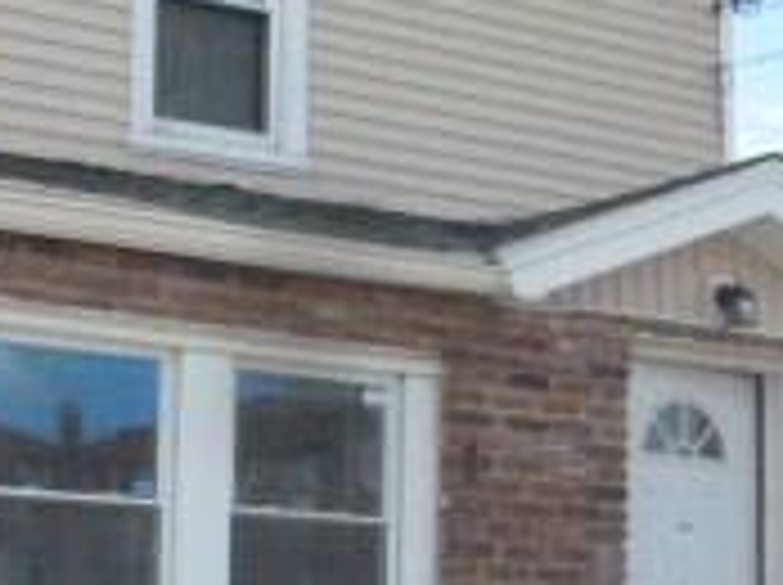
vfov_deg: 15.9
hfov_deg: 21.3
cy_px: 482
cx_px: 297
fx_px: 2078
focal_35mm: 92
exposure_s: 1/1000
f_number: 9
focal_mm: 4.5
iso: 1600
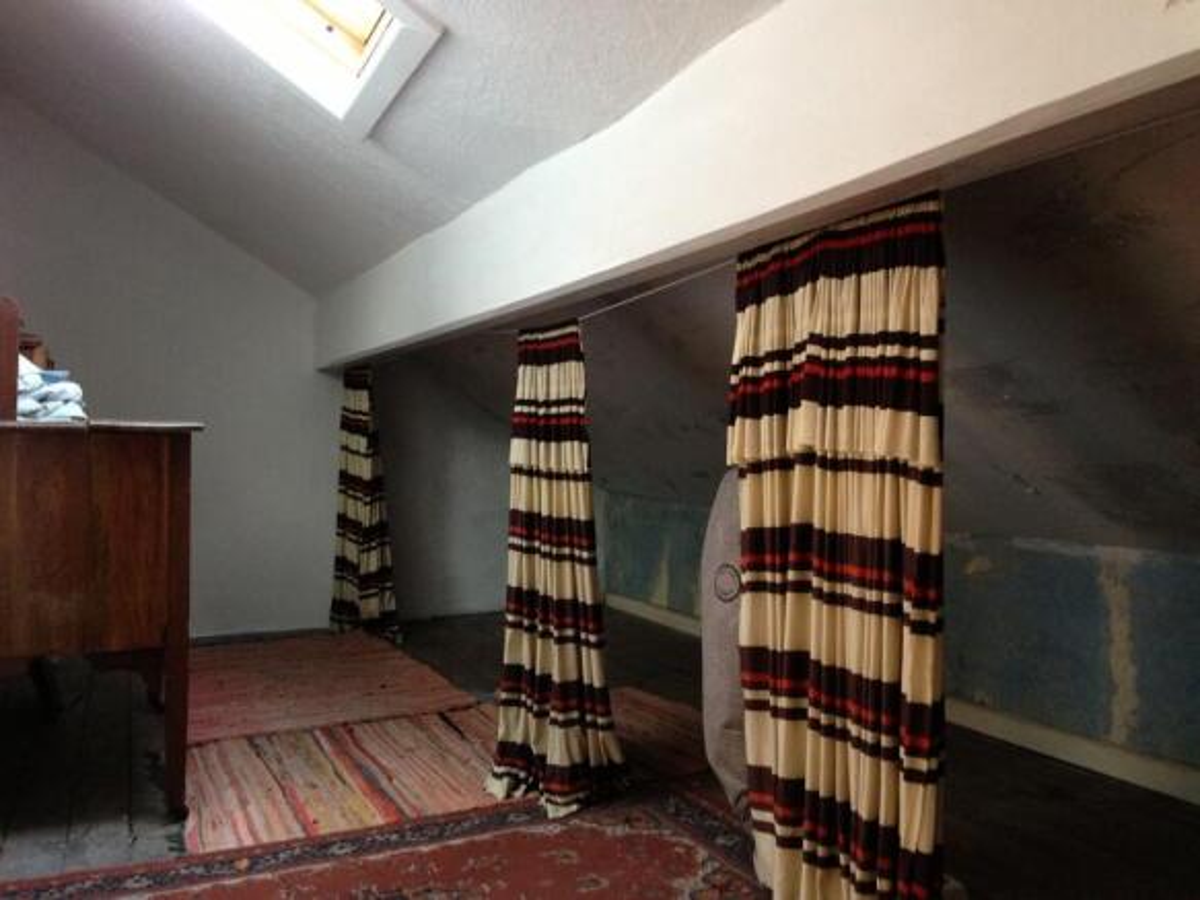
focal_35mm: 33
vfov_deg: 42.9
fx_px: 1144
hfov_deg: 55.4
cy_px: 450
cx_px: 600
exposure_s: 1/20
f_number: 2.4
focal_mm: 4.13
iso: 200
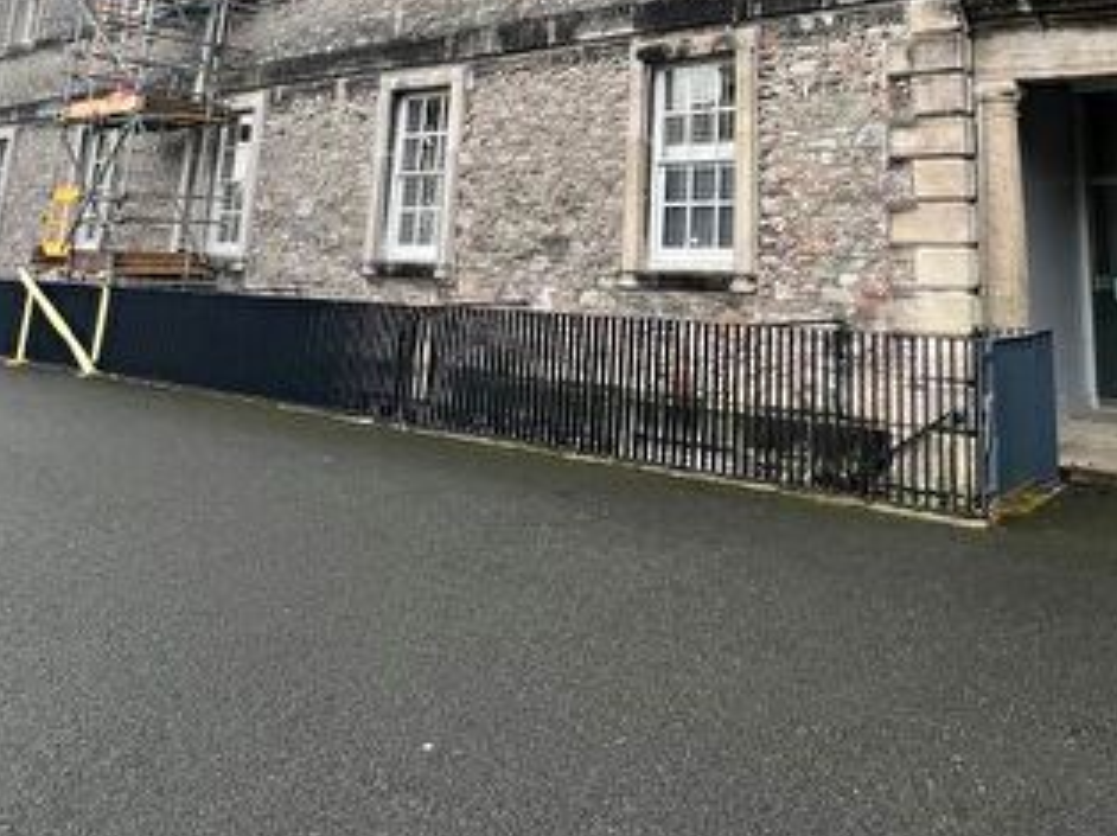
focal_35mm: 29
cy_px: 34
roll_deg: -0.4
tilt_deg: +13.0
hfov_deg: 59.8
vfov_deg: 42.7
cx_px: 772
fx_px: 935
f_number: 1.8
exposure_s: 1/99
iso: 32
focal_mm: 1.57
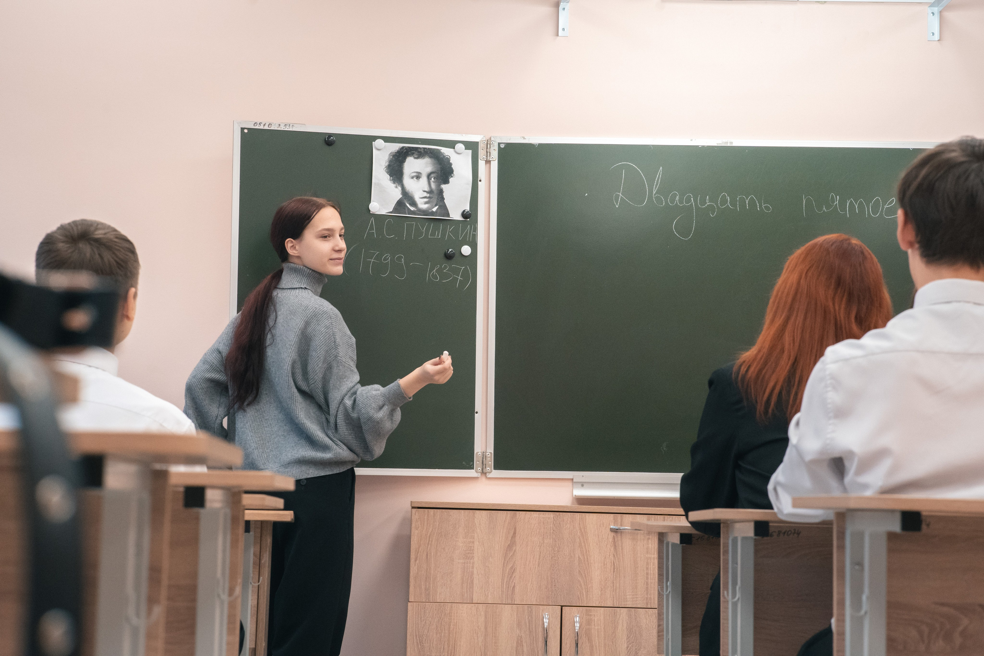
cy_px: 328
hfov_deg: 23.9
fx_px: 2323
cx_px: 492
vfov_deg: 16.1
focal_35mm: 85
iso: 6400
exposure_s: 1/400
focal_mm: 85
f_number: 8
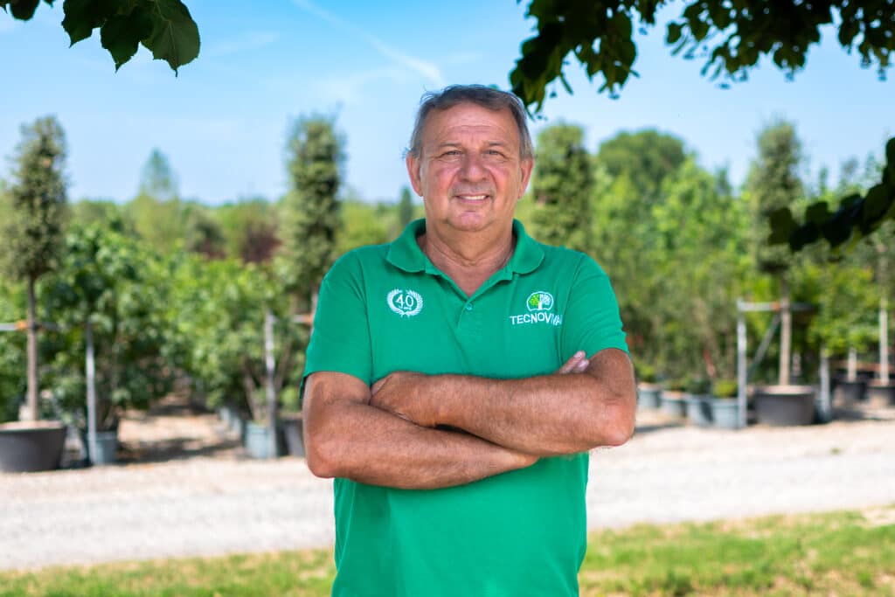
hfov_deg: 38.2
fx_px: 1293
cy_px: 298
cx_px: 448
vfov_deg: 26.0
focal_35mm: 52
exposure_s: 1/1000
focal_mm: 35
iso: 100
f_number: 2.2
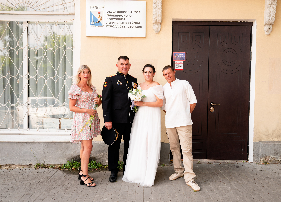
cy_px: 103
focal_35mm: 31
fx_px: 248
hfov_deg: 59.0
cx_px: 145
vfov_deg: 44.2
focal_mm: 29
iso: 100
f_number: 3.5
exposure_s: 1/320
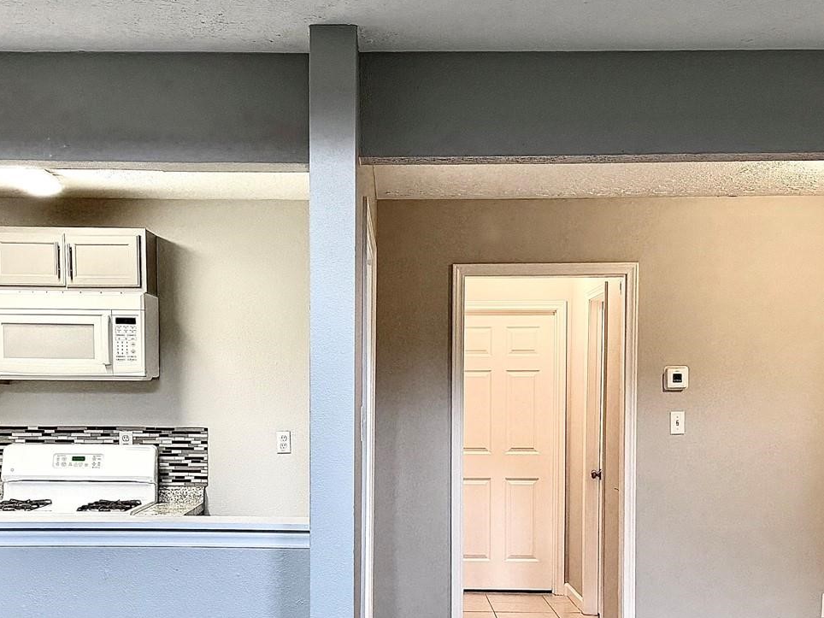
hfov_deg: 37.4
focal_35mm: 51
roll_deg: +0.1
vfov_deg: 28.2
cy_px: 449
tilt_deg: -3.2
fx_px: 1214
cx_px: 365
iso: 100
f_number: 1.78
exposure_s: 1/60
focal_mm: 6.76
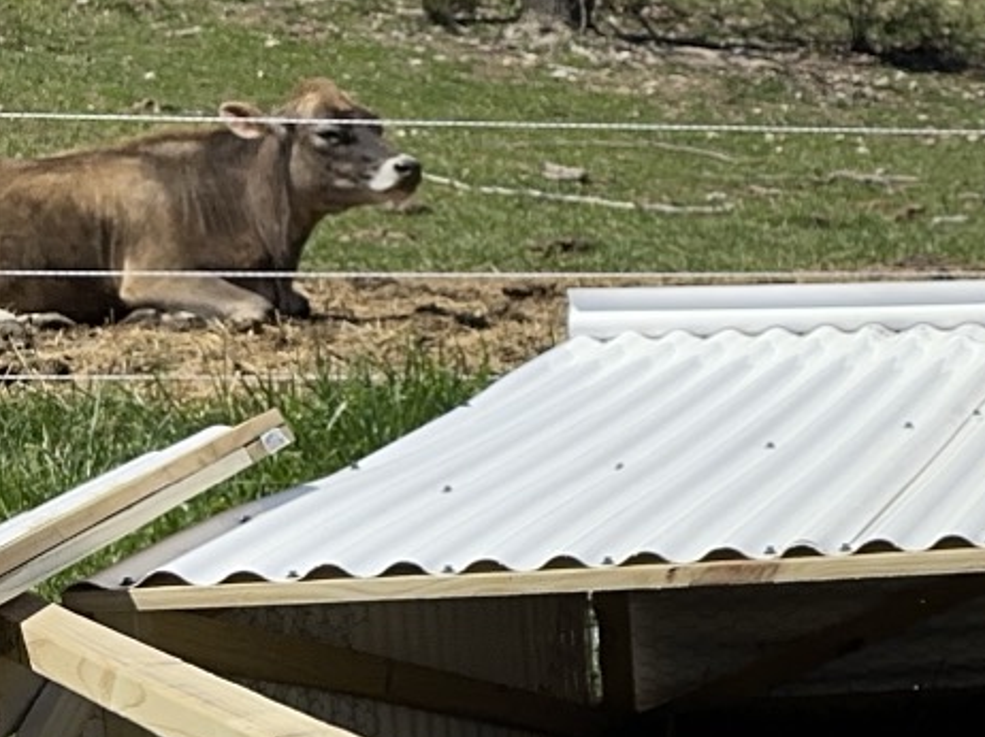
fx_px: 2958
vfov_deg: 14.2
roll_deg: -1.8
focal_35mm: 104
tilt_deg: -1.2
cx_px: 1887
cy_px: 351
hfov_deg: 15.6
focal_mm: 6.86
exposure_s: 1/5000
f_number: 1.78
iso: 80
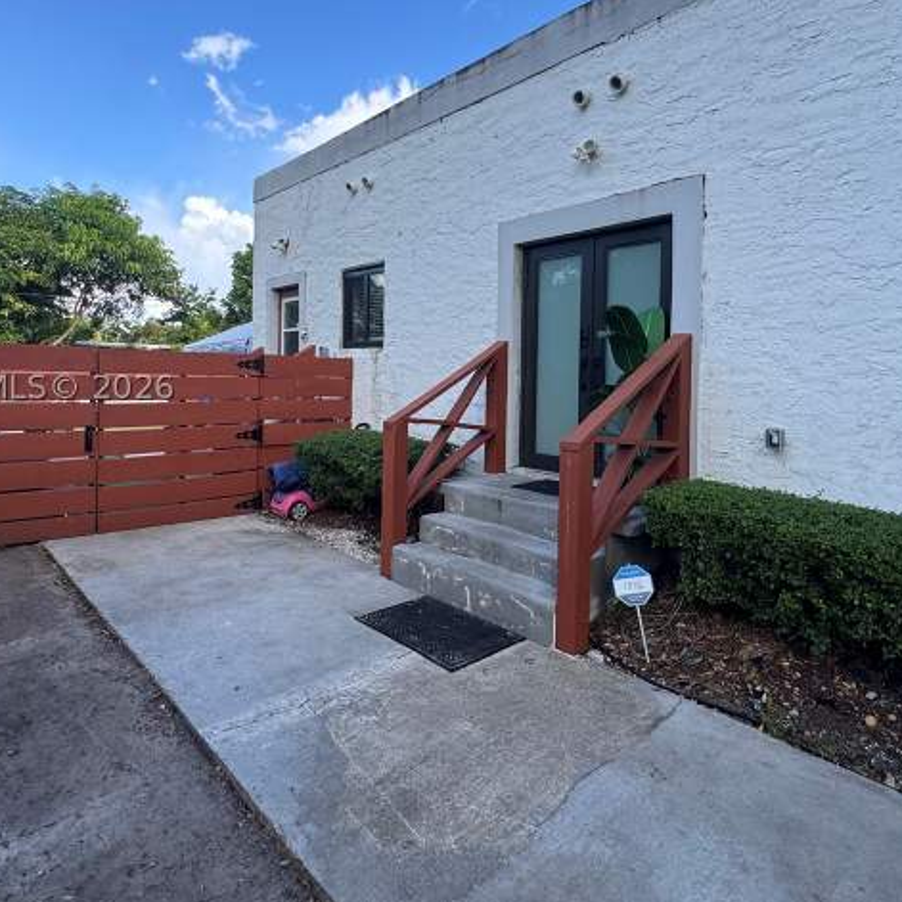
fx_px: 619
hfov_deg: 72.1
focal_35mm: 21
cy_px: 387
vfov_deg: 71.8
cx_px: 467
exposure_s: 1/335
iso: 40
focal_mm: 2.22
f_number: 2.2
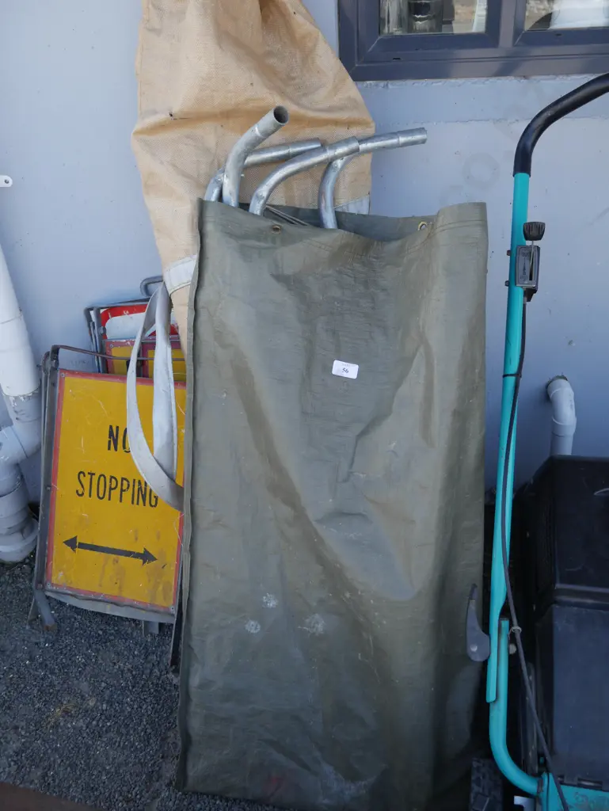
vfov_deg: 56.8
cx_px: 304
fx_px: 750
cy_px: 406
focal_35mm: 32
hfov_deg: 44.2
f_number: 3.6
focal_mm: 16
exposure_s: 1/200
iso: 200
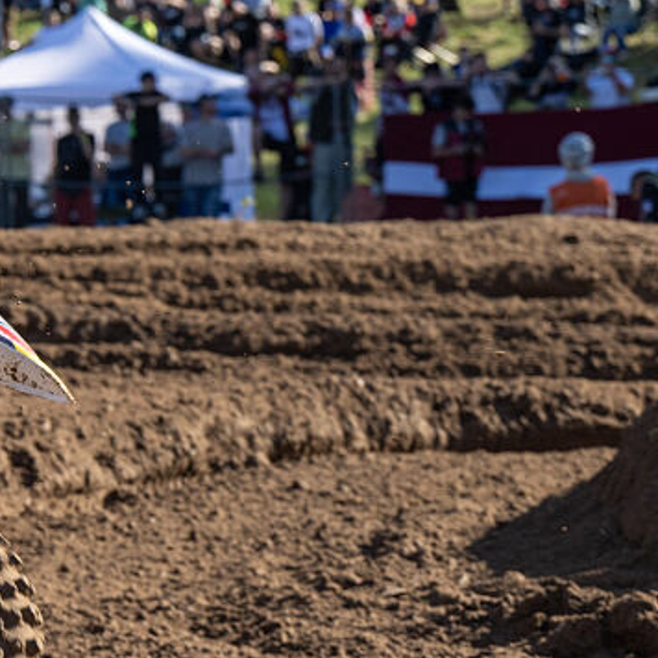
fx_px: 5462
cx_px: -401
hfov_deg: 6.8
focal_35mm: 254
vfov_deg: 6.9
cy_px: 213
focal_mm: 86
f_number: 5
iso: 200
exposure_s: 1/1250
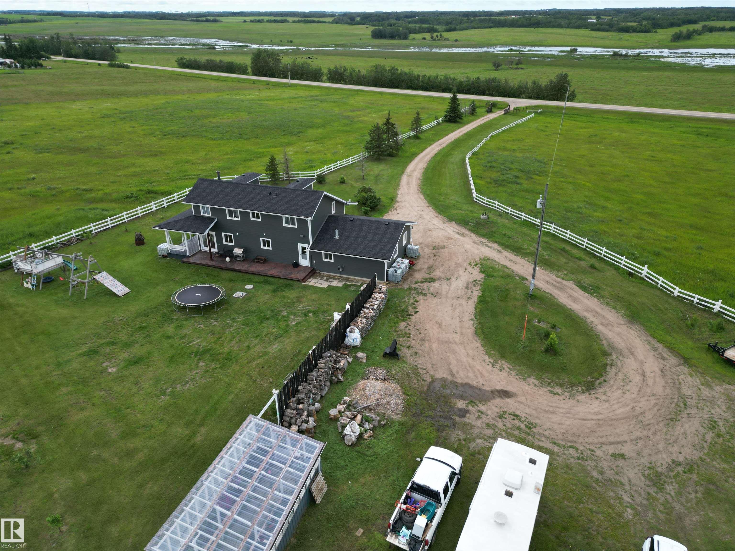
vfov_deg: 56.8
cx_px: 368
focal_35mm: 24
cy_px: 276
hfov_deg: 71.6
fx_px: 510
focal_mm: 6.72
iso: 130
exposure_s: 1/1250
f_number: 1.7
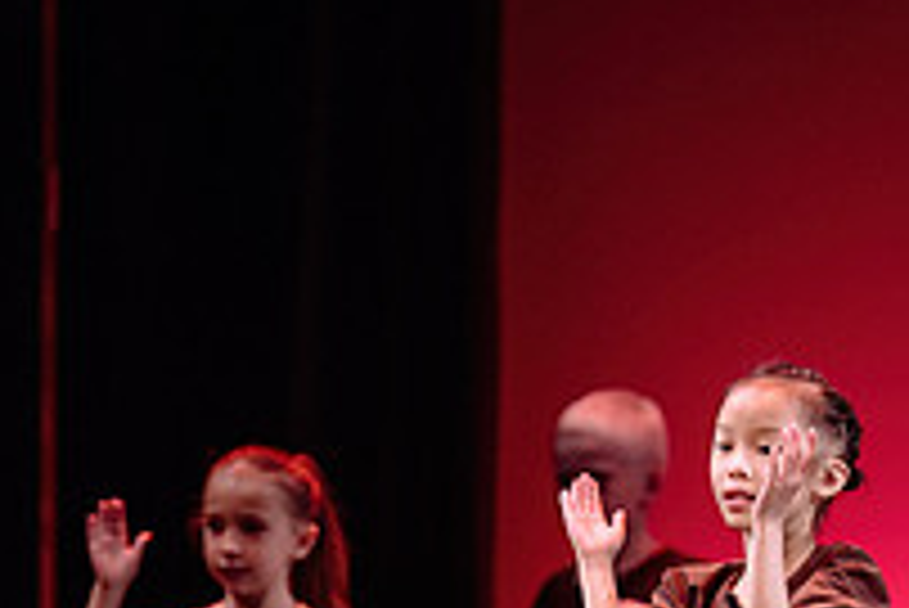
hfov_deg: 4.6
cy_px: 848
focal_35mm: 452
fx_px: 11421
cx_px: 679
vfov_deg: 3.0
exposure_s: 1/320
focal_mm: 150
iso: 1600
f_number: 2.8
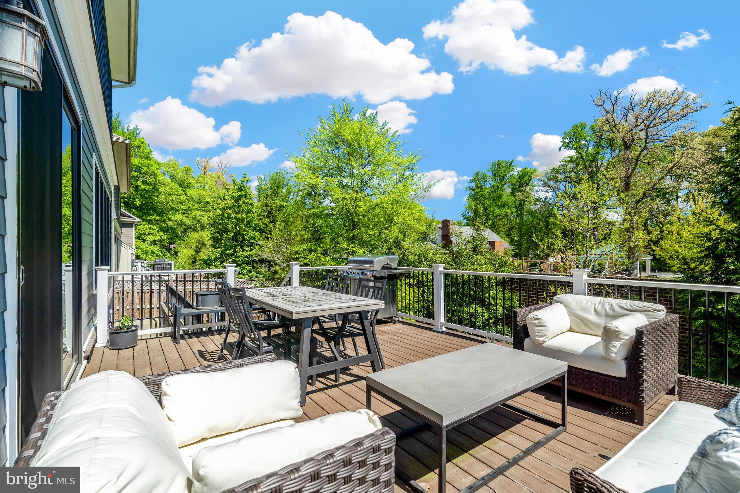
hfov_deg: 96.7
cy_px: 246
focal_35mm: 16
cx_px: 370
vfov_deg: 73.7
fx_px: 329
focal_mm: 16
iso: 1250
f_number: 7.1
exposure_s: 1/1600
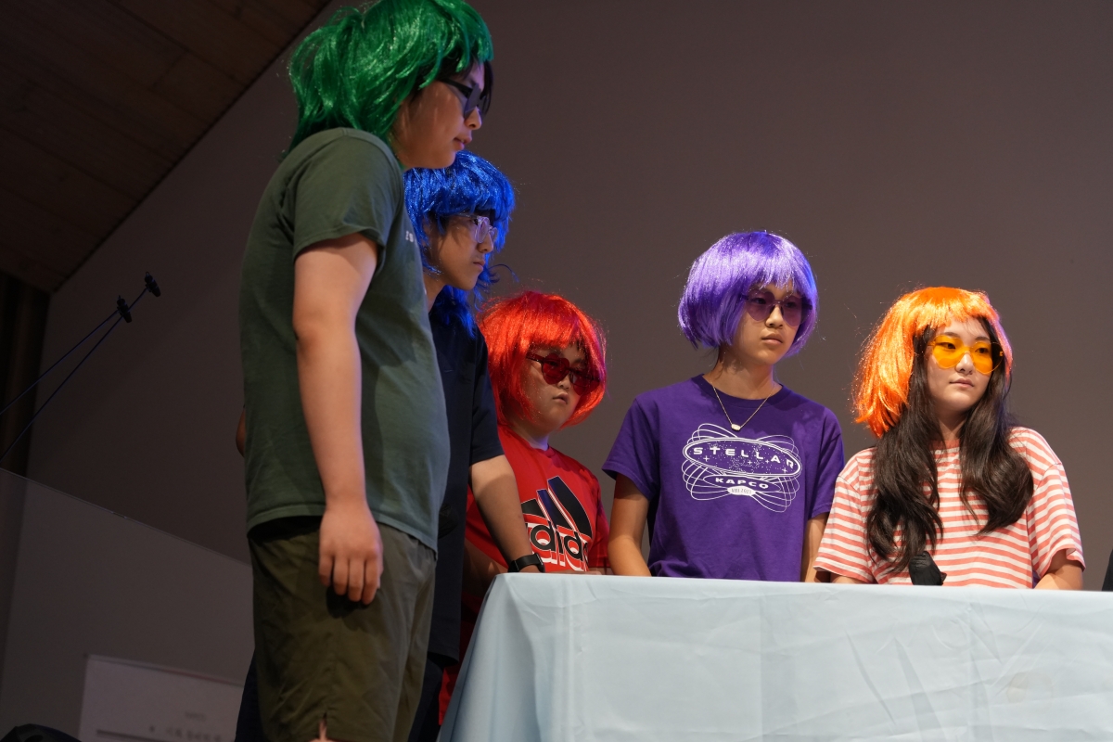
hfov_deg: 19.5
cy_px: 371
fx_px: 3246
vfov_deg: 13.0
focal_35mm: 105
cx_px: 556
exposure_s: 1/125
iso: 2000
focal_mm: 105
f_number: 4
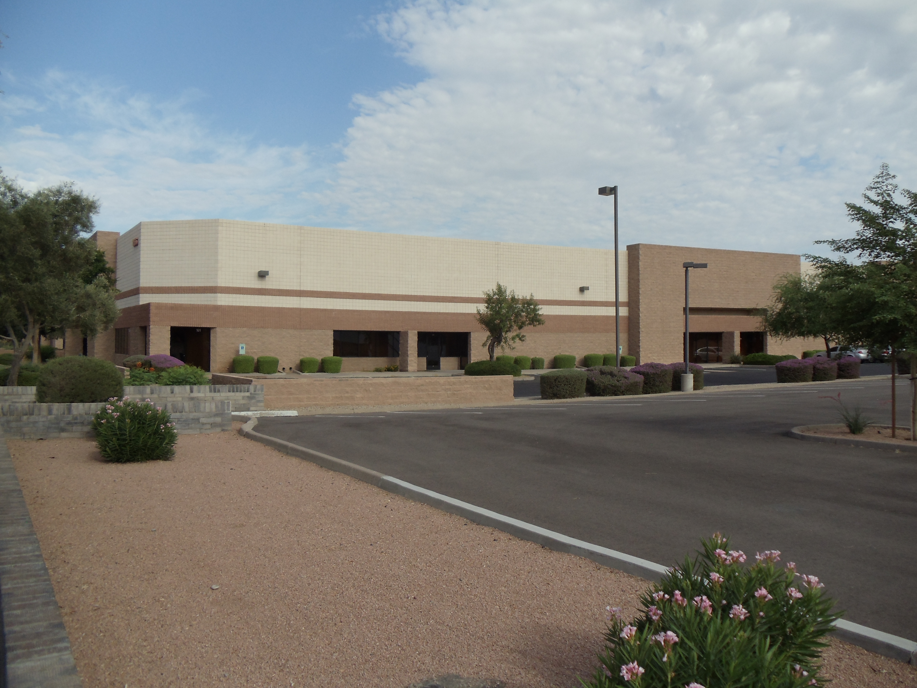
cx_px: 458
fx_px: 1166
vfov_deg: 32.9
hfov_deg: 42.9
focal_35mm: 44
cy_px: 344
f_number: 7.1
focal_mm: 6
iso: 100
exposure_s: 1/320
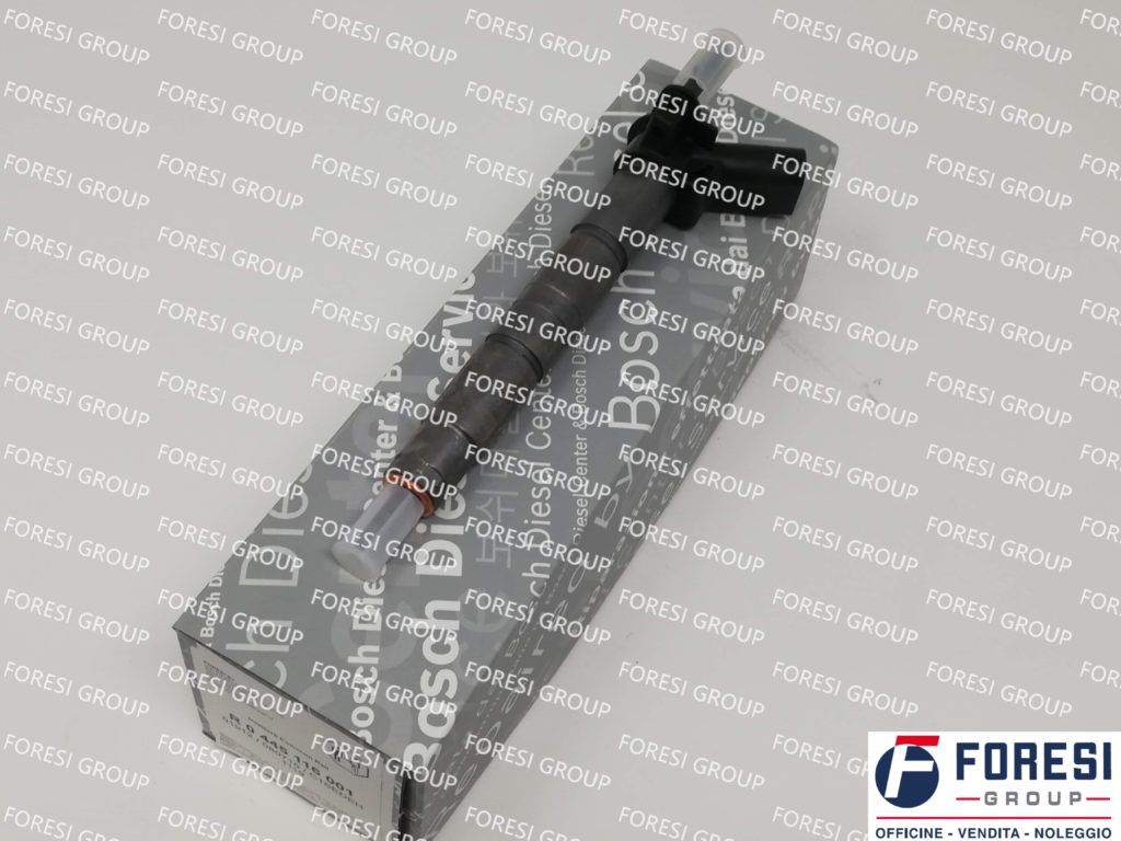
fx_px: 1393
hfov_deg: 43.9
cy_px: 420
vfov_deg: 33.6
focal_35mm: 43
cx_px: 560
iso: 50
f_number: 2.2
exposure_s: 1/106
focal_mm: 3.81
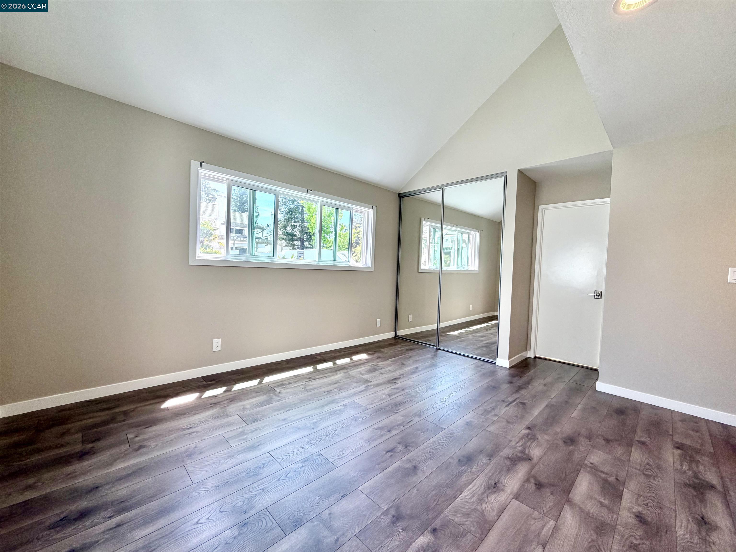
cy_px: 276
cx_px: 368
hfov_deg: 102.1
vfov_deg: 85.7
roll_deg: -1.6
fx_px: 298
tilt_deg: -1.4
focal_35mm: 14
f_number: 2.2
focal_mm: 2.22
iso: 100
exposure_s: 1/120
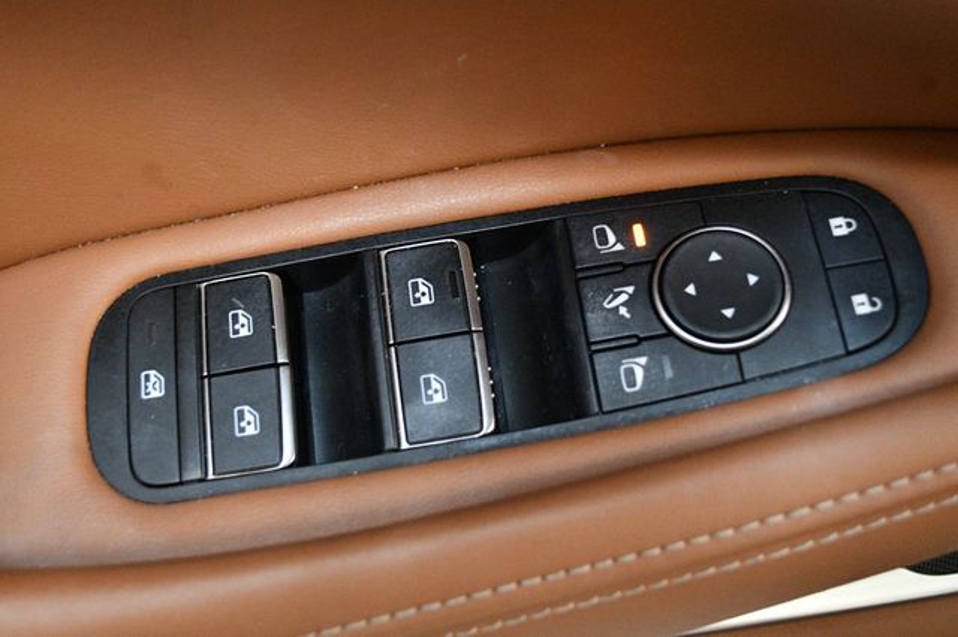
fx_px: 1037
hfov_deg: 49.6
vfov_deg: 34.2
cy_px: 318
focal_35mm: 39
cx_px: 479
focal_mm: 26
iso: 4500
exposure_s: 1/60
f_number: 4.2
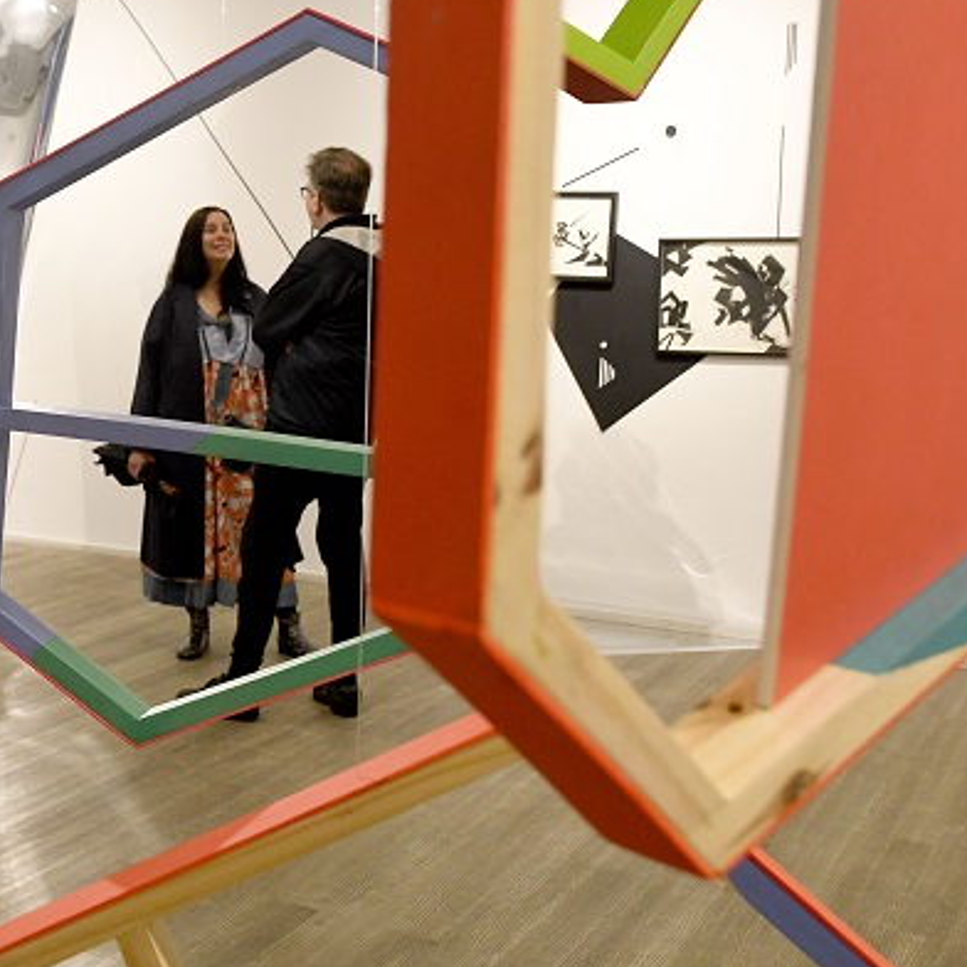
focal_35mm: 50
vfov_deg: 34.0
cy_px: 442
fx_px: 1580
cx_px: 190
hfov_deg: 33.0
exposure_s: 1/320
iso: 2500
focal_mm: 22
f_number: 5.6
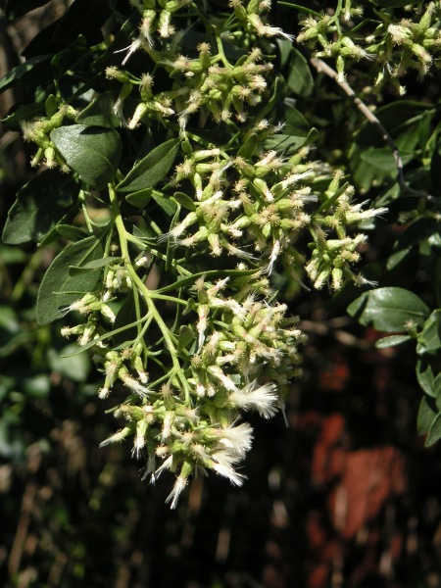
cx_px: 220
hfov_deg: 15.6
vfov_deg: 20.7
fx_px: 1614
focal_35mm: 95
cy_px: 294
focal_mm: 14.7
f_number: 3.4
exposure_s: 1/500
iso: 50
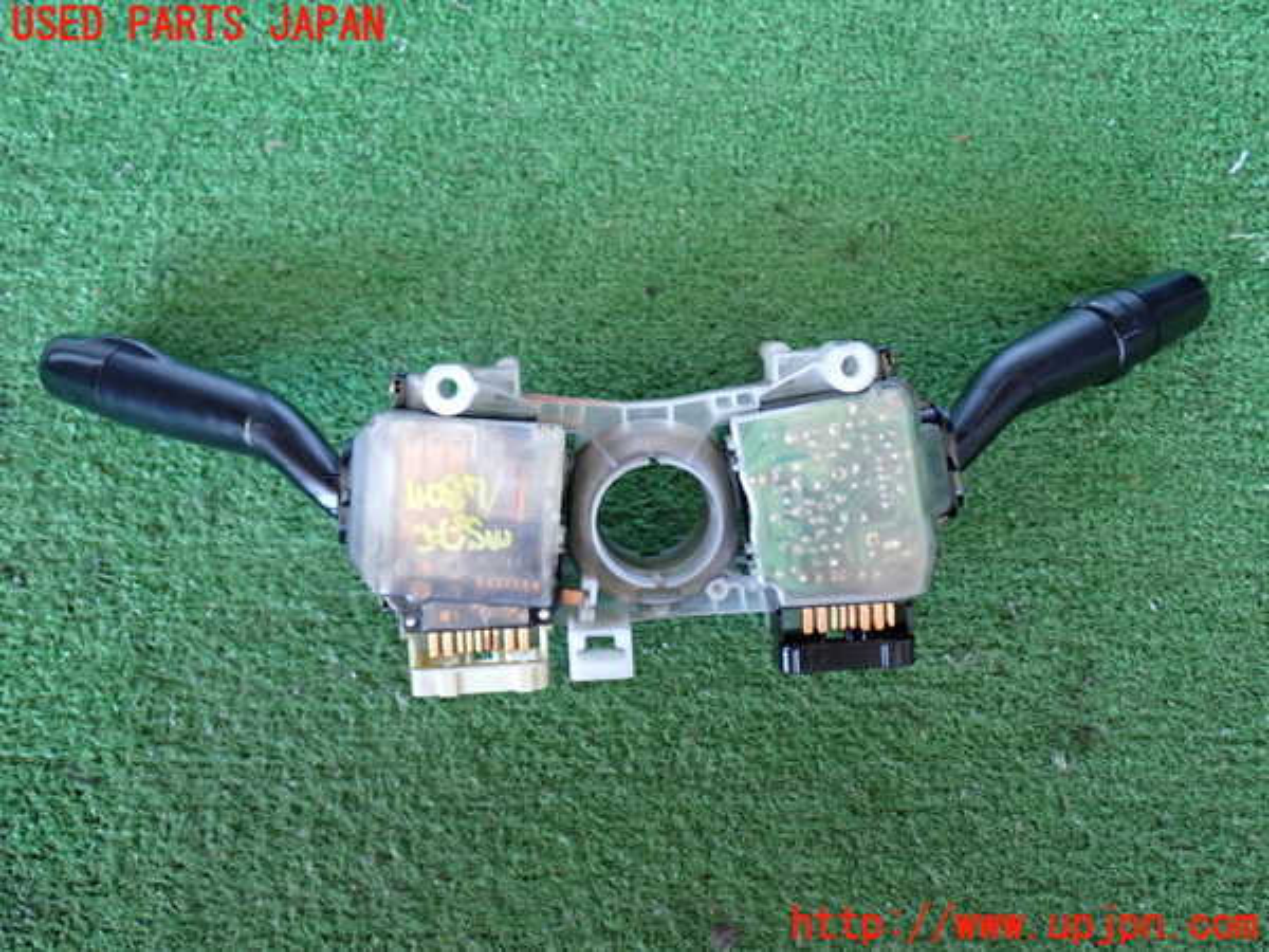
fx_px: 1393
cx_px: 634
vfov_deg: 37.7
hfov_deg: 49.0
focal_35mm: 38
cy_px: 476
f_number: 2.7
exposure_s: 1/40
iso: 400
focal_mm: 6.83
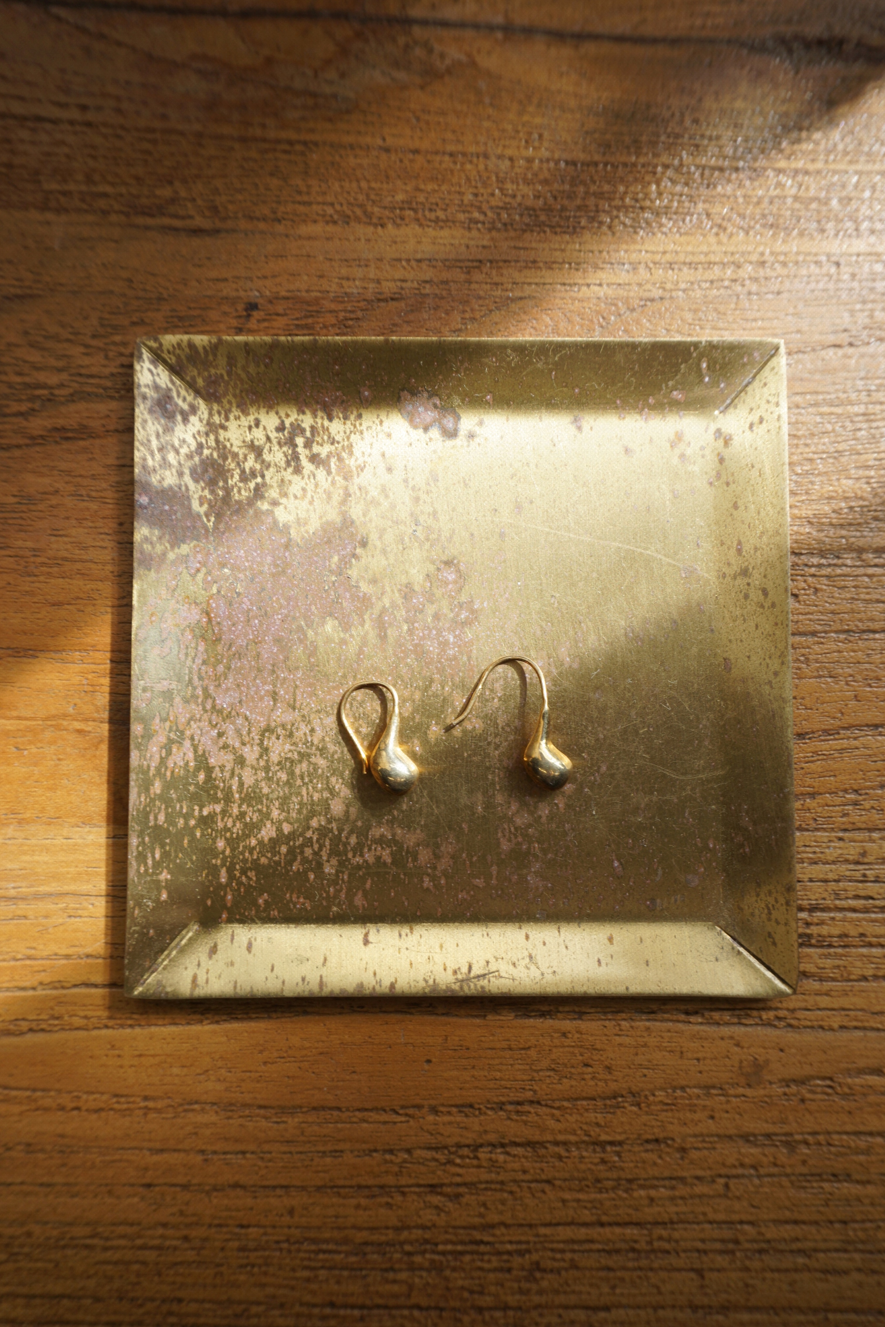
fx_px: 1088
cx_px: 444
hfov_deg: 44.2
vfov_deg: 62.7
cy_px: 682
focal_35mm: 30
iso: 100
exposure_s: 1/125
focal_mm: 19
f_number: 6.3
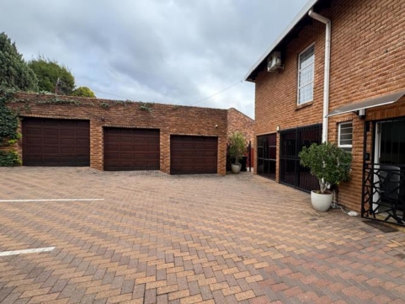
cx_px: 243
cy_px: 156
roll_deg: -1.0
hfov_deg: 89.8
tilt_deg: -0.8
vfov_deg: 74.7
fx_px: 199
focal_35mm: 17
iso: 40
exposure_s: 1/231
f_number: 2.2
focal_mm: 2.22
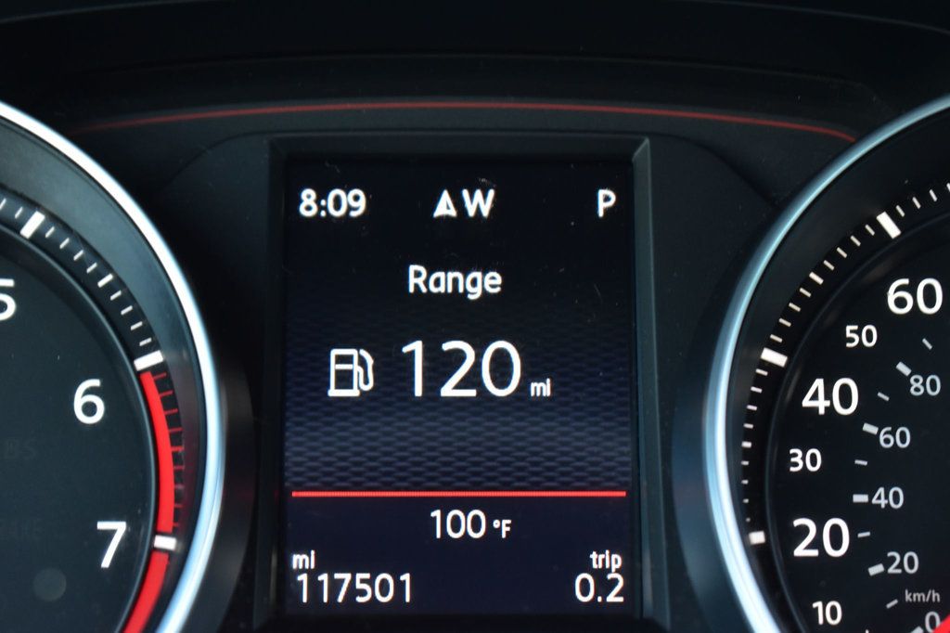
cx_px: 475
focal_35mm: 82
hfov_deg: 24.6
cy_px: 316
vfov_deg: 16.5
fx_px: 2176
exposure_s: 1/15
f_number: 6.3
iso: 1600
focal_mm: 55
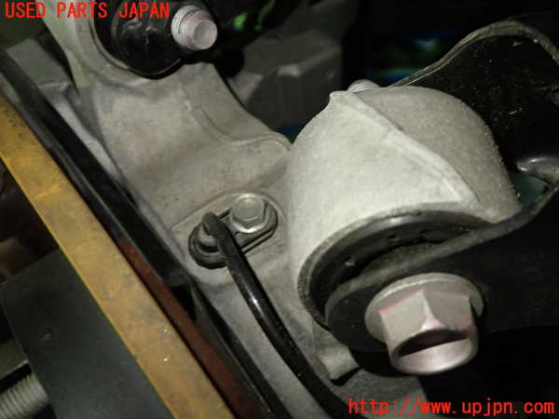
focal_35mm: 38
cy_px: 210
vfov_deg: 37.7
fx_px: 614
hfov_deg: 49.0
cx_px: 280
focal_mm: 6.83
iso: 320
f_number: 2.7
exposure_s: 1/40
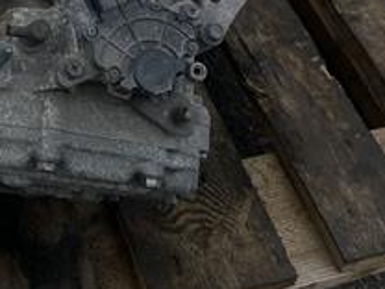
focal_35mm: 74
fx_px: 823
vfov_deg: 19.4
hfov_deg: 25.4
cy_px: 11
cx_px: 28
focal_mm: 6.86
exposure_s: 1/3155
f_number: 1.78
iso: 80
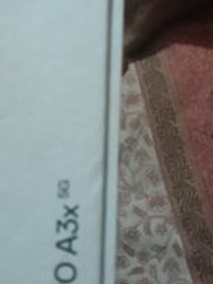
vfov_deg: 36.8
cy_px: 81
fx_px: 418
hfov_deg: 28.4
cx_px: 74
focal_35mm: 51
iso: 1250
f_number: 2
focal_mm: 2.79
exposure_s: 1/20
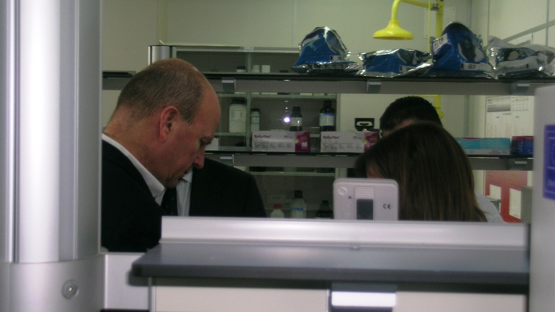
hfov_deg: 36.0
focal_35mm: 58
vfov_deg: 20.7
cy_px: 154
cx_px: 278
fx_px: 854
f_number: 3.5
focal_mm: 11.1
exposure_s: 1/60.1
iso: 50
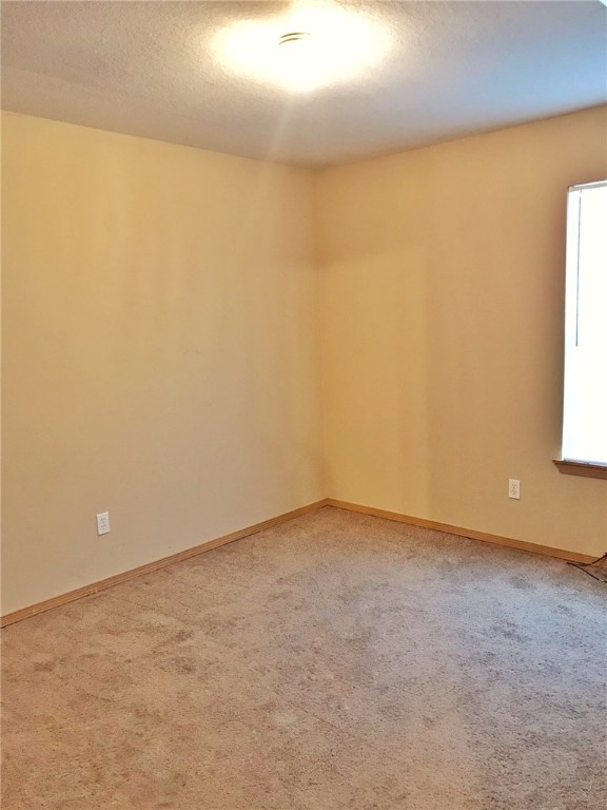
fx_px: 655
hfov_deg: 49.7
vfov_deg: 63.4
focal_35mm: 28
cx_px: 304
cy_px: 405
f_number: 1.8
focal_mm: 3.99
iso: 100
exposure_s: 1/11
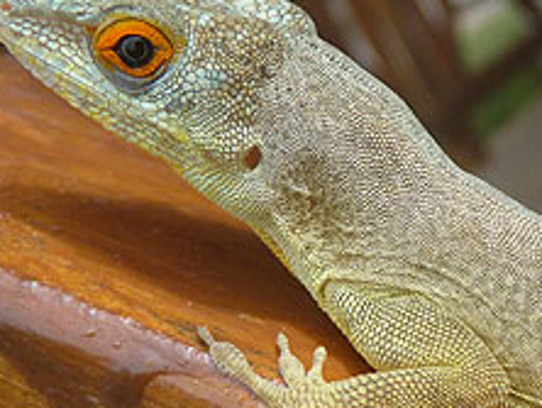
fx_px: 1270
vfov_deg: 18.1
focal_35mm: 81
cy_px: 310
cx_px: 454
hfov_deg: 23.6
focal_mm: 6.7
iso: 100
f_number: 3.9
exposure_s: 1/320
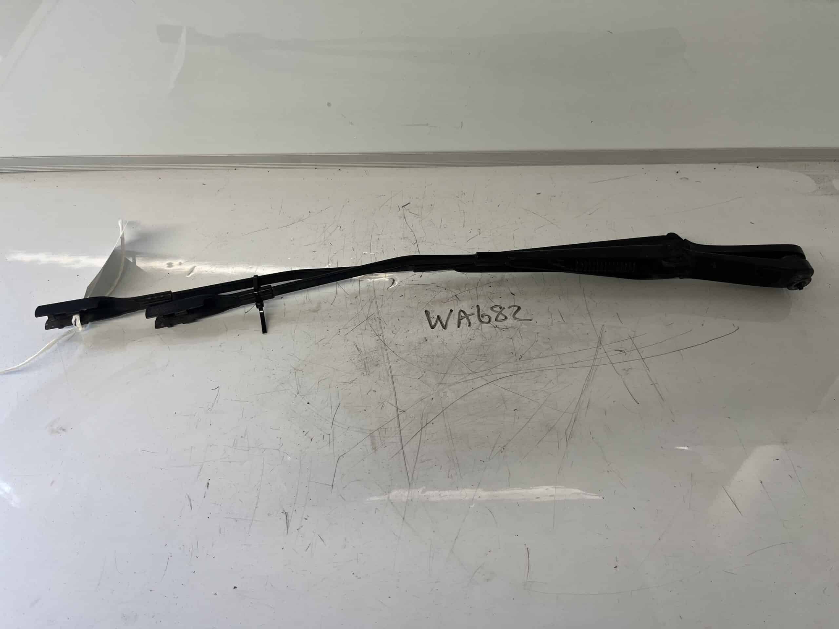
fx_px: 630
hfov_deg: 67.3
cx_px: 420
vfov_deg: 53.1
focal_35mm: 26
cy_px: 314
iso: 80
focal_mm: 5.1
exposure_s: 1/99
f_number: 1.6
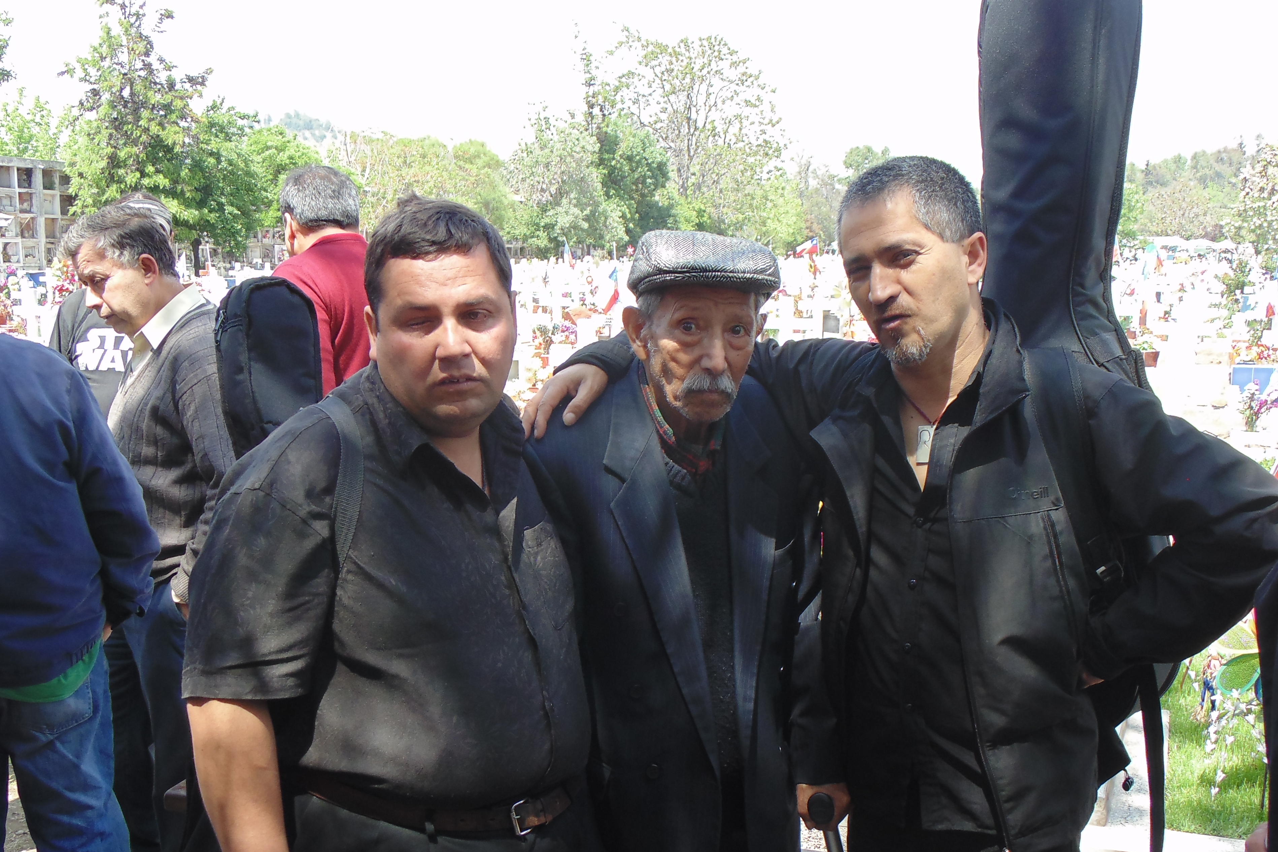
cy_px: 577
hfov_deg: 45.4
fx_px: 1526
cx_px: 626
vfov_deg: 30.9
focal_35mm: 43
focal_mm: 6.1
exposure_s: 1/160
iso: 80
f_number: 3.3
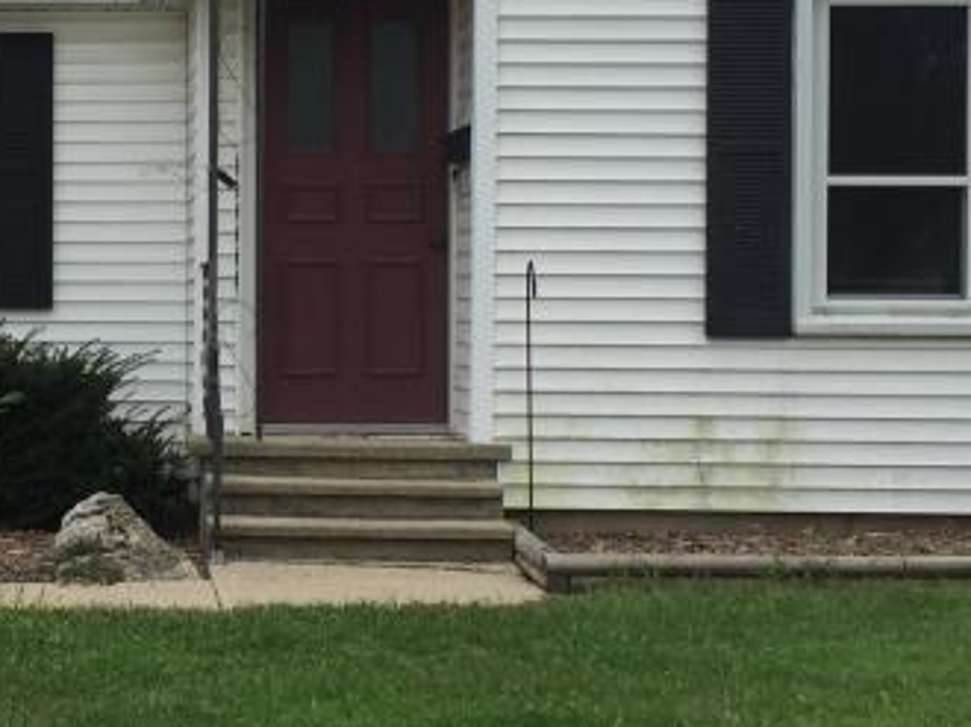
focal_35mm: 90
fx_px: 2523
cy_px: 341
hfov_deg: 21.0
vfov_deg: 16.4
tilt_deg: +1.6
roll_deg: -0.3
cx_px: -18
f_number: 2.2
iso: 32
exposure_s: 1/1099
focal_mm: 4.15
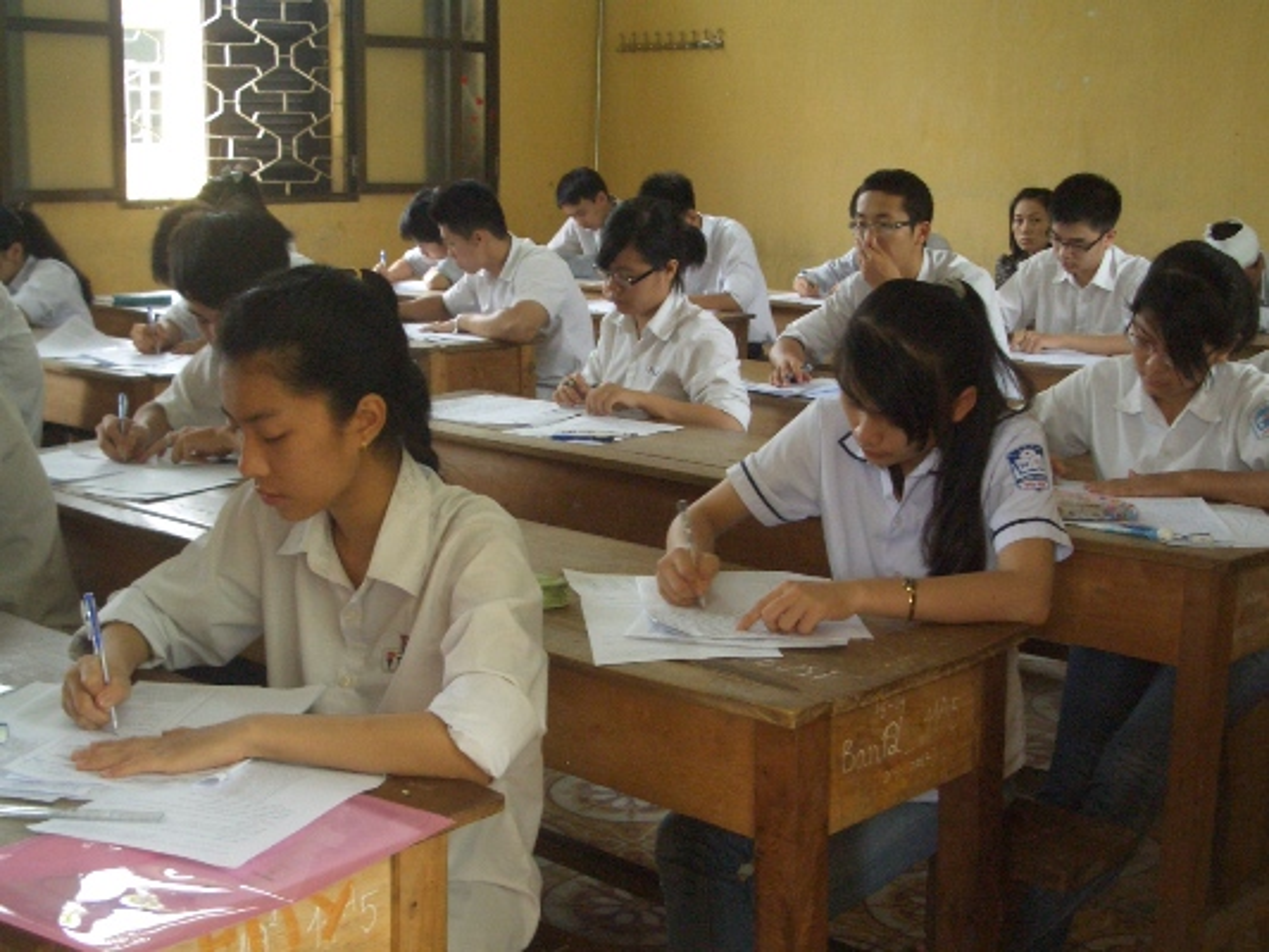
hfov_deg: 38.9
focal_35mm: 49
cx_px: 634
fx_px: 1797
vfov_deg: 29.7
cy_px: 476
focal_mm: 8.2
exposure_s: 1/50
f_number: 3.1
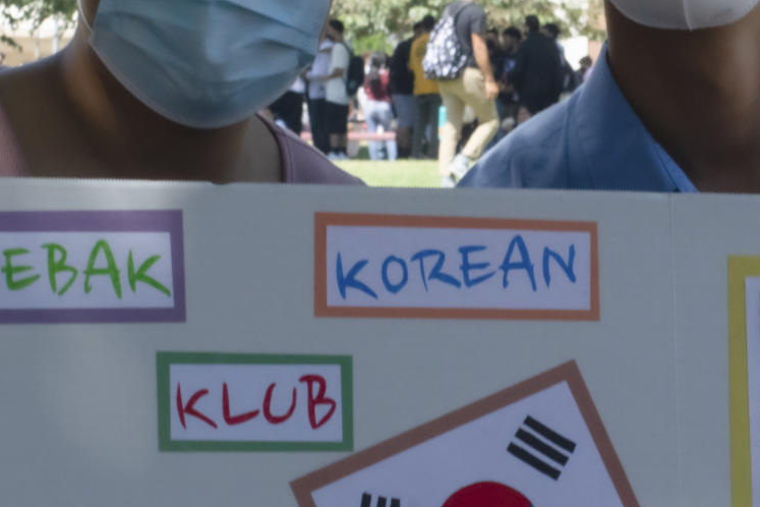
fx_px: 4454
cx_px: 496
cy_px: 175
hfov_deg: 9.7
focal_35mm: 211
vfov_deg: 6.5
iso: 800
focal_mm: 70
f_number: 16
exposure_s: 1/200
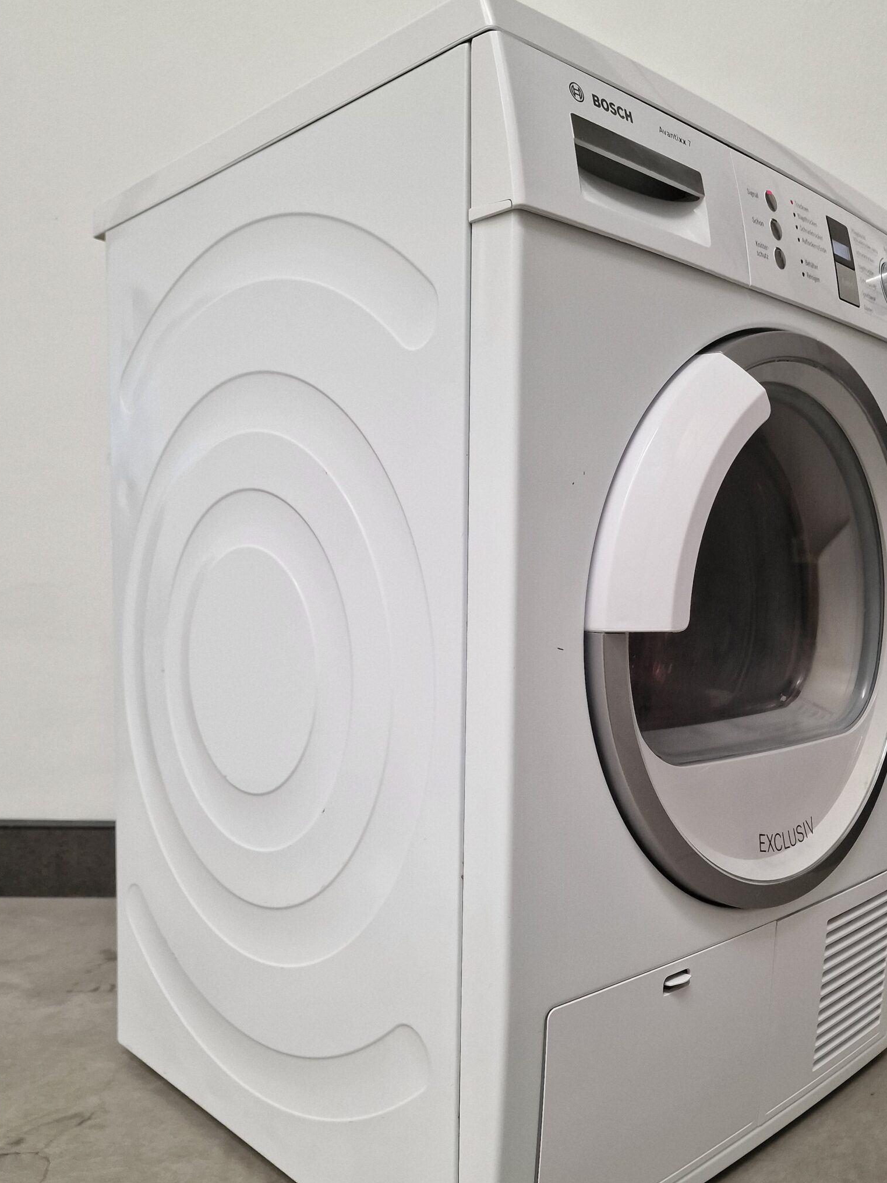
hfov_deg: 47.8
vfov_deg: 61.6
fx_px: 991
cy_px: 634
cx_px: 551
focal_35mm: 29
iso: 160
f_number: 1.8
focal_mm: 6.4
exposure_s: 1/100
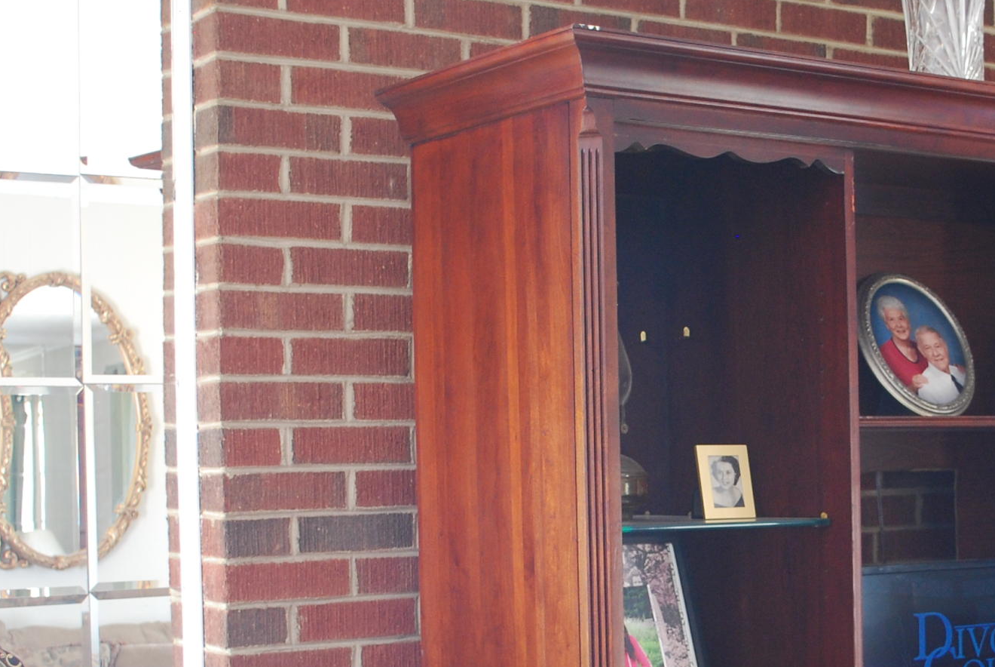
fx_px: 2076
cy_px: 548
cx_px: 724
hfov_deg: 26.7
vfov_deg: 18.1
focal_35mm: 75
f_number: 4
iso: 400
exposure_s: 1/6
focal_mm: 22
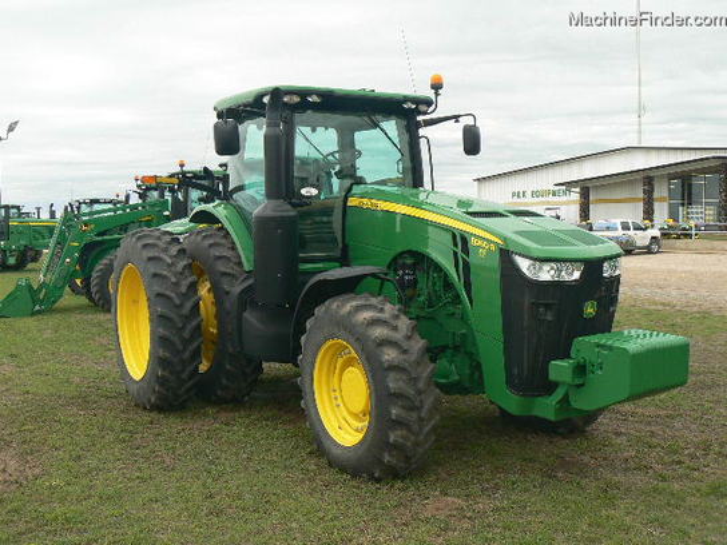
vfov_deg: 39.7
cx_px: 364
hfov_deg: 51.4
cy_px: 272
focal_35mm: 36
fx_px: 756
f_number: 5.6
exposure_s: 1/320
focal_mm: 6
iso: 80
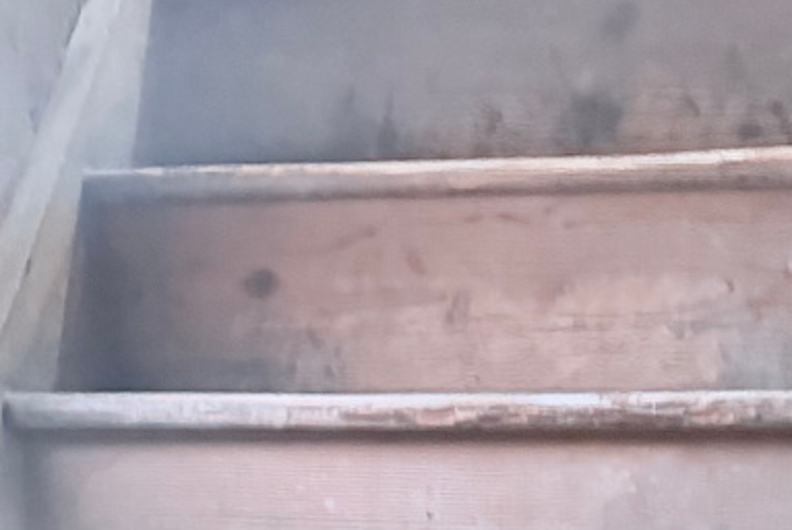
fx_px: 2202
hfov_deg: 20.3
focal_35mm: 100
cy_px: 1199
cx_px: 281
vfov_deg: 11.7
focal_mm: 6.76
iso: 1000
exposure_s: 1/34
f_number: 1.78
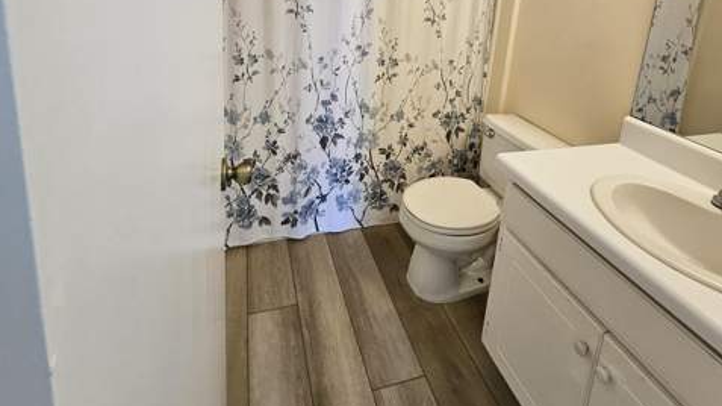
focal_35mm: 19
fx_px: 364
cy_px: 52
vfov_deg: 52.3
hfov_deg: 89.6
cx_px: 362
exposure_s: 1/60
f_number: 2.2
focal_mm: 1.74
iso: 100
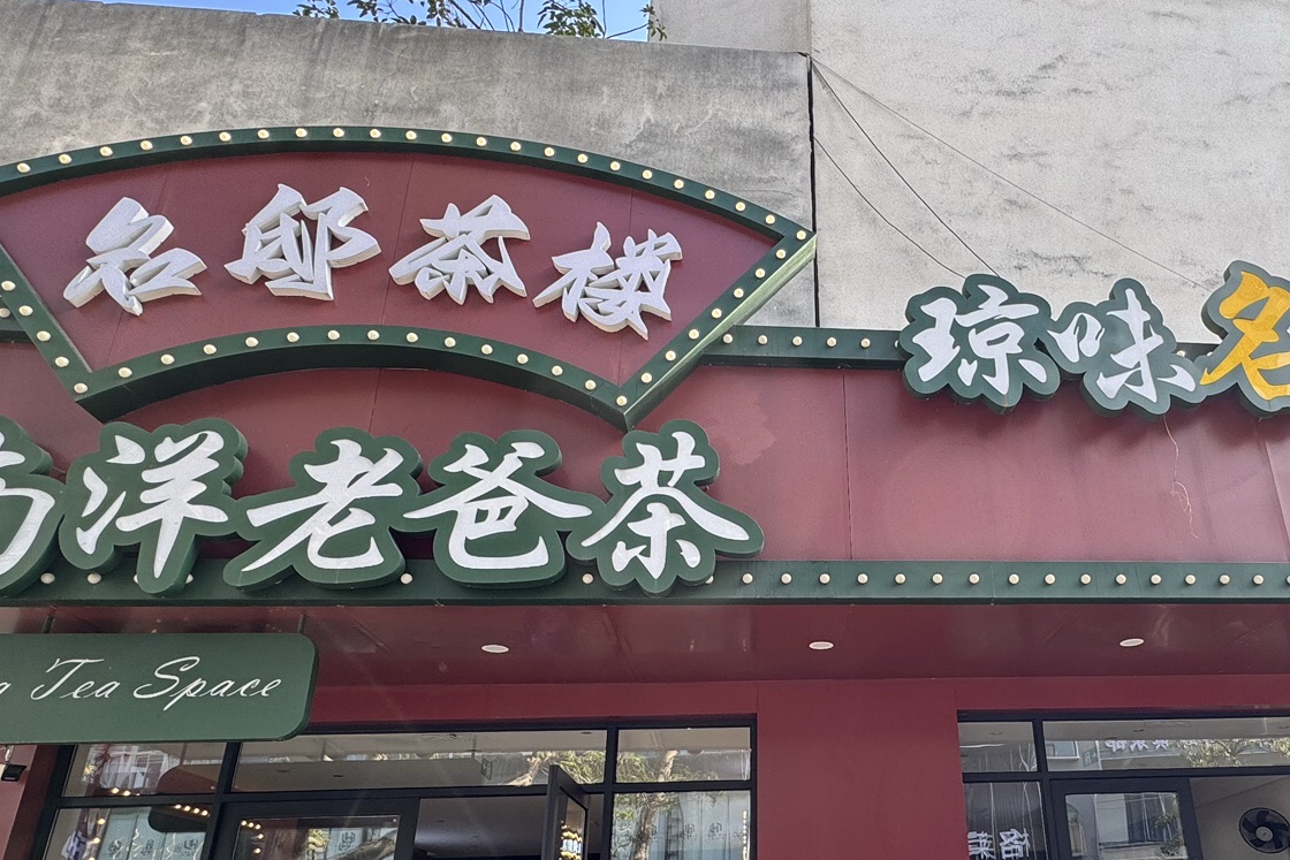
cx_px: 868
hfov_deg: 67.3
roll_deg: +3.2
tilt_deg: +23.3
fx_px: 932
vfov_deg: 48.8
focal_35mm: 26
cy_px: 564
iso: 40
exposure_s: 1/99
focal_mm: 2.22
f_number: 2.2
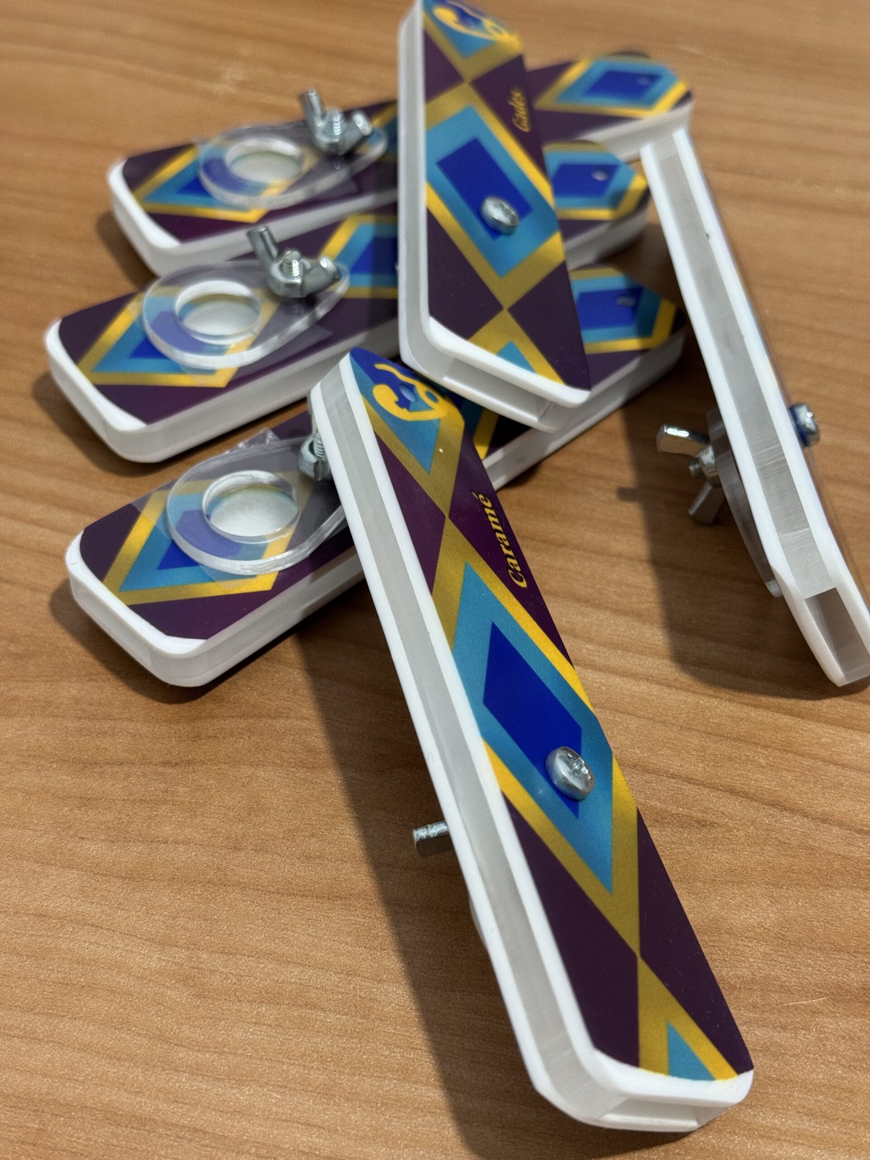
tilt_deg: -46.4
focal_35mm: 48
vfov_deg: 39.7
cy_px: 580
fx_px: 1609
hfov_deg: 30.3
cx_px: 435
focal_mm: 6.76
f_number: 1.78
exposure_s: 1/50
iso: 250
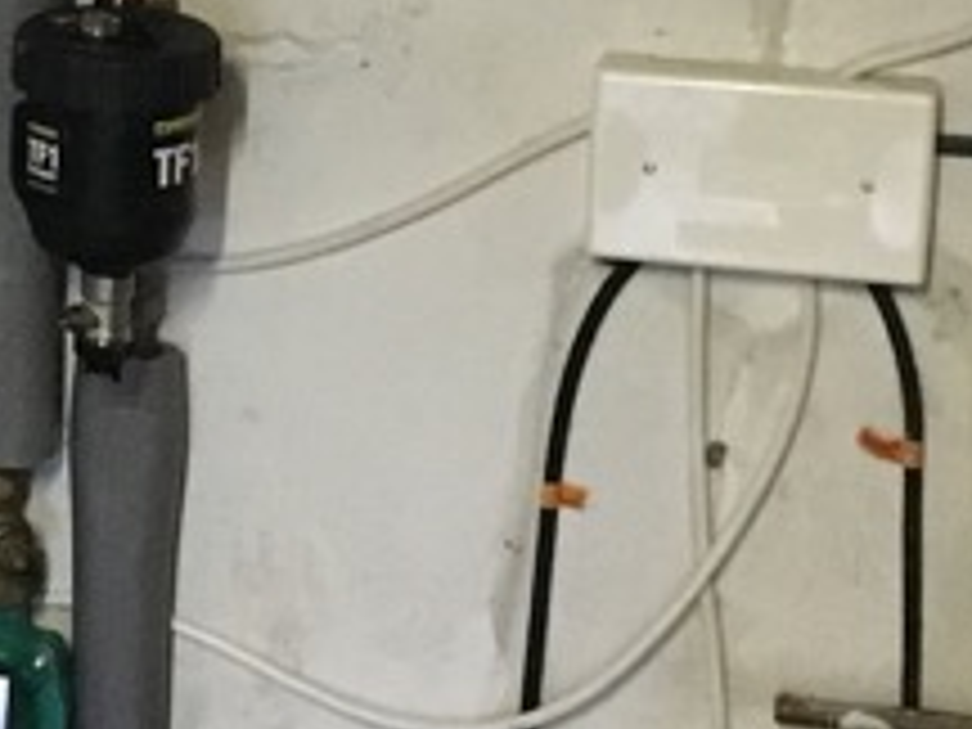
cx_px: -333
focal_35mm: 161
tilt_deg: -15.2
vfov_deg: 9.1
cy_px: -36
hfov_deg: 11.9
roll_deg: -0.9
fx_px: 4521
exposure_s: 1/17
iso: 250
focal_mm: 4.15
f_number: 2.2
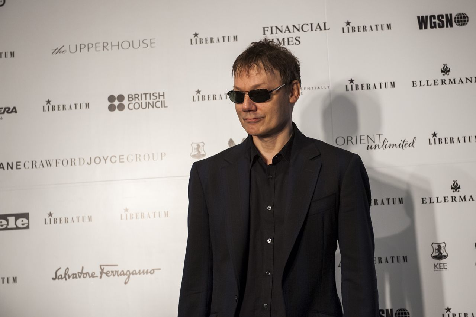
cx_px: 238
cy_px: 158
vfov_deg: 19.4
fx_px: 925
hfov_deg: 28.9
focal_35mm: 70
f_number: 4.5
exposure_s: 1/400
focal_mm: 70
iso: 1600
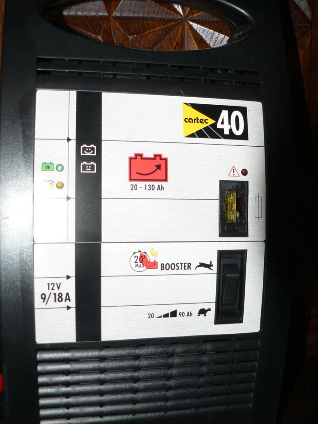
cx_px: 159
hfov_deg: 39.7
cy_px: 212
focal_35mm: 36
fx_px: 441
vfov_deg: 51.4
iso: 100
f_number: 2.8
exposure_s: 1/60
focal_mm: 6
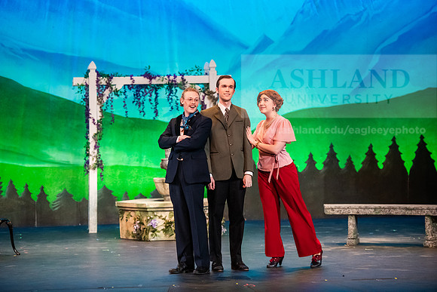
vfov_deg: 11.2
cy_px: 146
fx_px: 1481
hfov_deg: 16.8
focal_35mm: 122
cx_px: 218
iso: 4000
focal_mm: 122
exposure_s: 1/250
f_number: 3.2
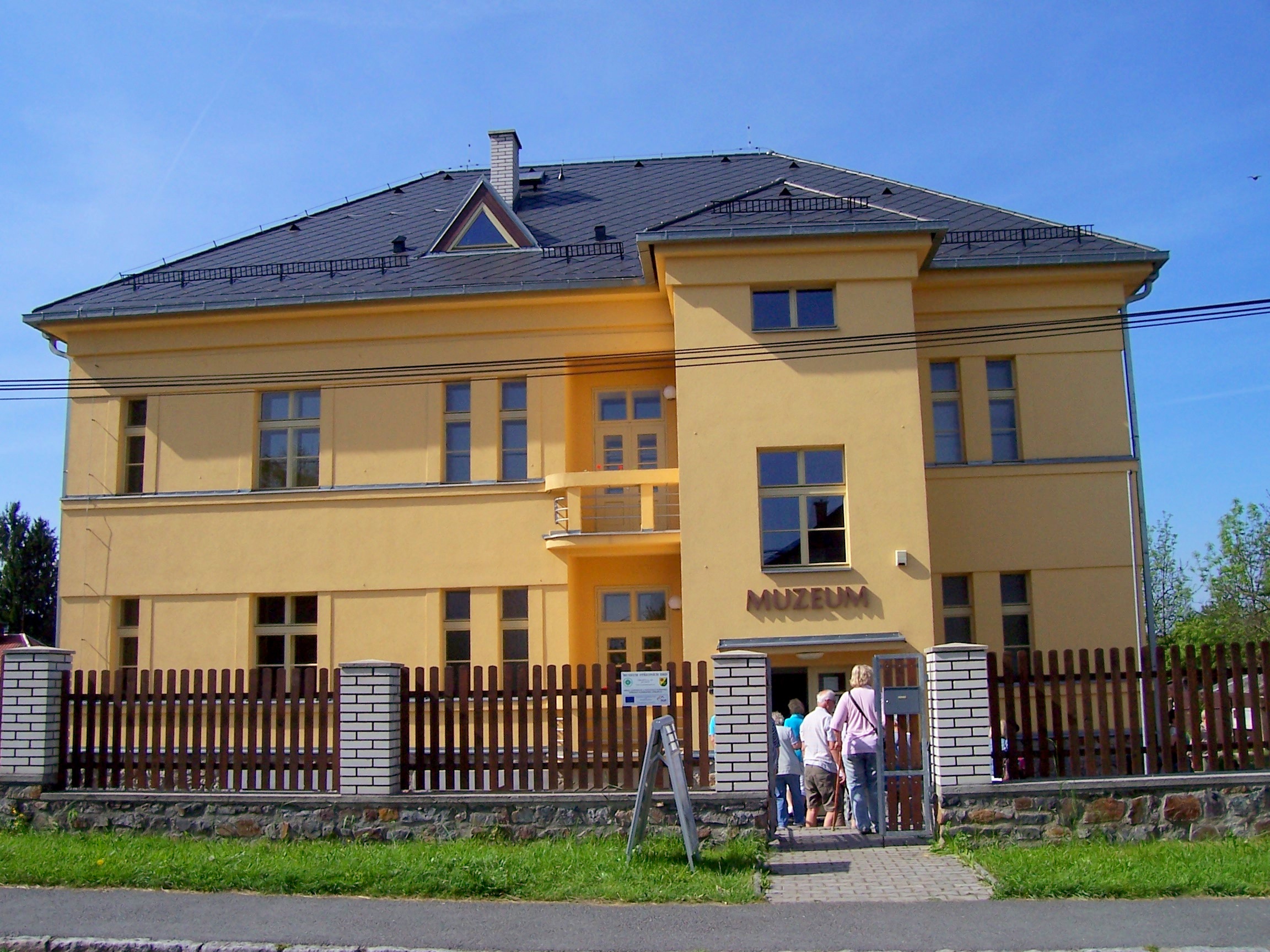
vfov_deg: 41.8
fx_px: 1247
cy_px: 476
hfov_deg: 54.0
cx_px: 635
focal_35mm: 34
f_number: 5.6
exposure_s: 1/750
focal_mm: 5.6
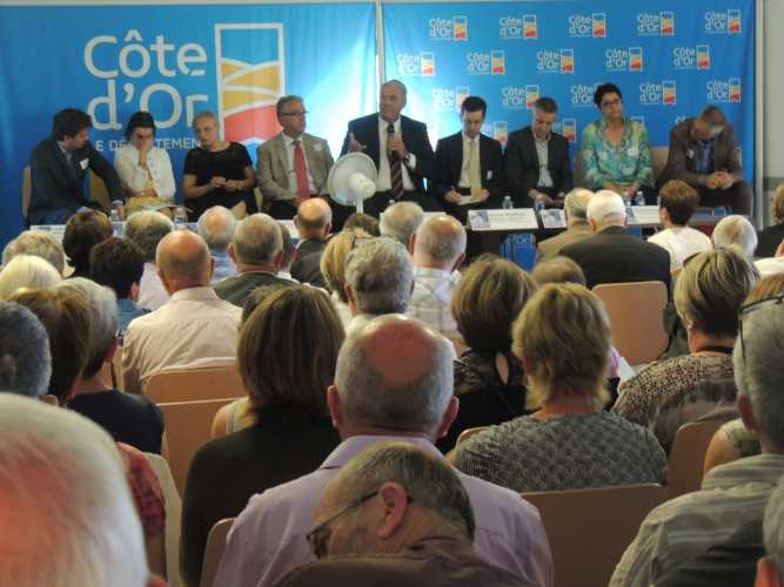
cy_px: 294
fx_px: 2038
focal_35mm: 90
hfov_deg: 21.8
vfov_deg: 16.4
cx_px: 392
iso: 800
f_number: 4.1
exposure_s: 1/13
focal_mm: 16
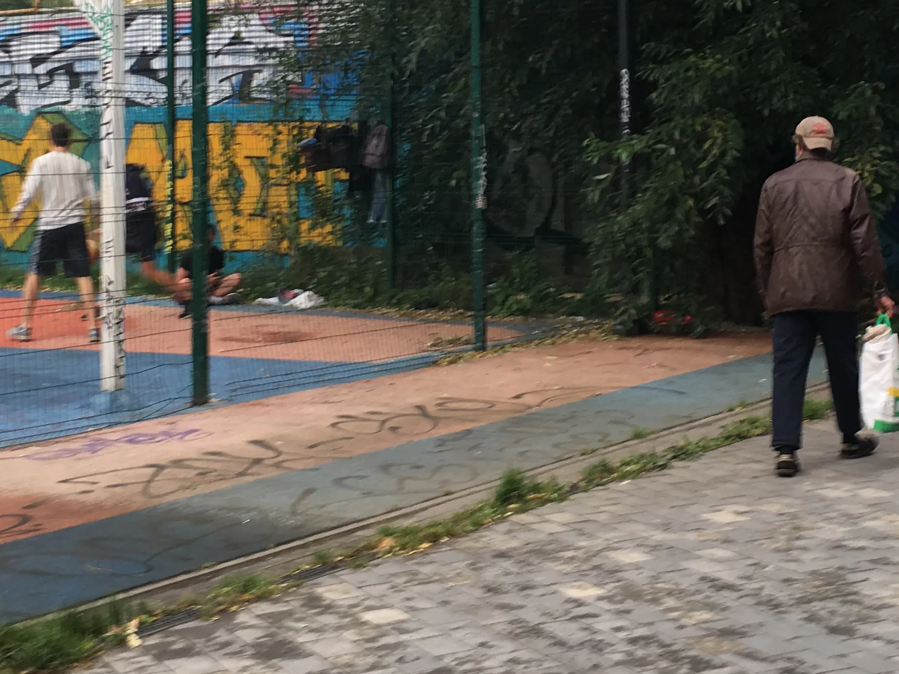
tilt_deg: +0.8
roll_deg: -0.4
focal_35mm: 66
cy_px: 141
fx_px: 1714
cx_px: 539
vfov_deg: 22.0
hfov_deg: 29.3
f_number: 2.2
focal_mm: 4.15
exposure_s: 1/50
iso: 25
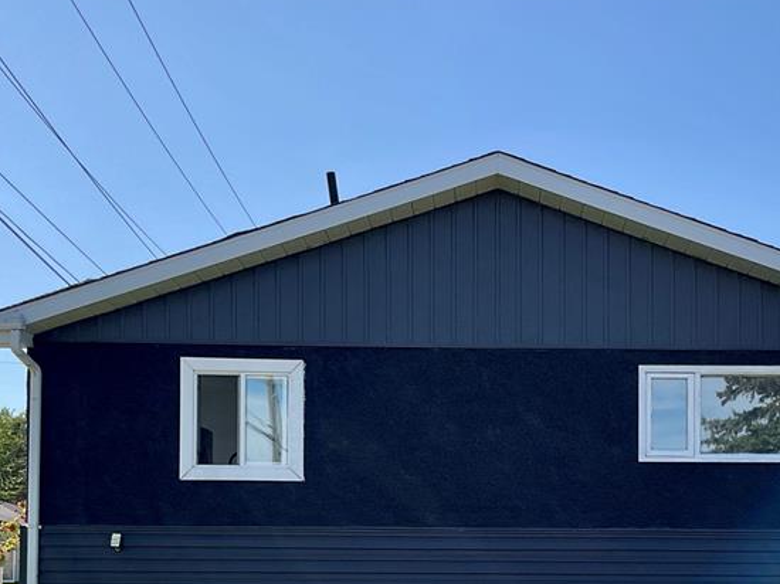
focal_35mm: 54
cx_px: 511
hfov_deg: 35.3
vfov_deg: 26.1
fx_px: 1216
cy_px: 532
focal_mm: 3
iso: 16
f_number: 1.8
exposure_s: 1/1451
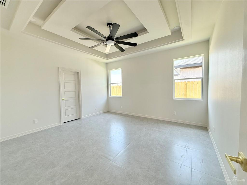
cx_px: 124
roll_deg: +1.2
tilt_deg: -1.3
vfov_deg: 85.7
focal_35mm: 14
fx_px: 100
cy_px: 92
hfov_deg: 102.1
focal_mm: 2.22
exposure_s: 1/120
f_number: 2.2
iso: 80
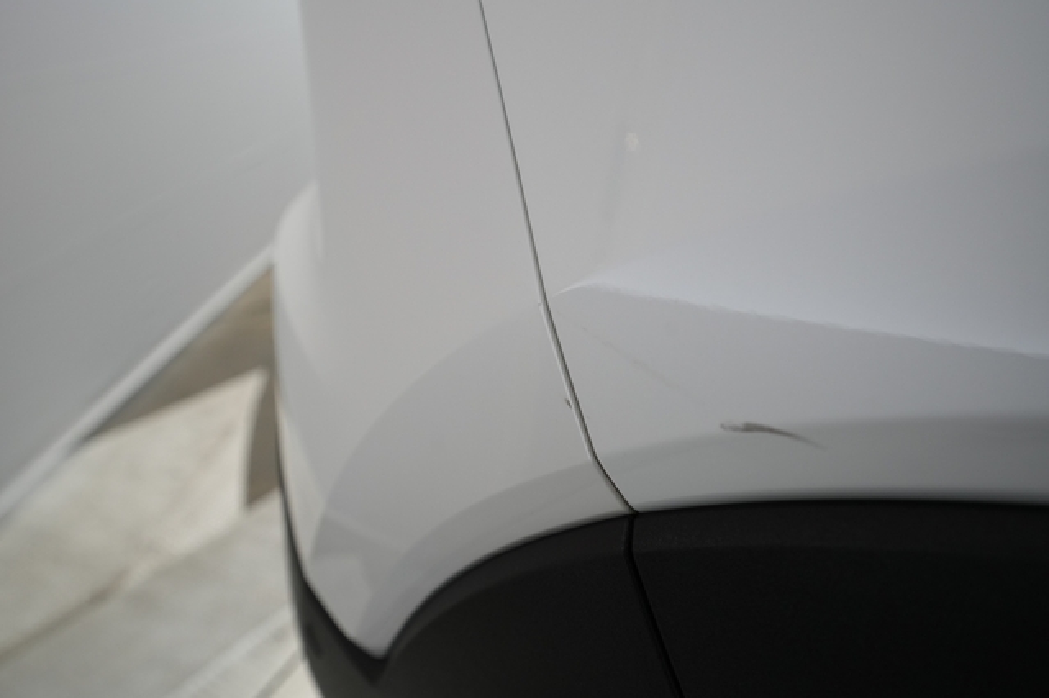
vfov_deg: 46.4
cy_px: 349
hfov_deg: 65.5
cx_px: 524
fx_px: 815
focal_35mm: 28
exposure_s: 1/100
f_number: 5.6
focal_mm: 28
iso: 1250
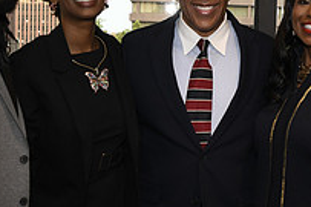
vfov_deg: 13.6
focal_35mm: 100
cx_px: 239
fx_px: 863
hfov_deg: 20.2
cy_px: 137
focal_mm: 35
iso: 1600
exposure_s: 1/60
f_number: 8
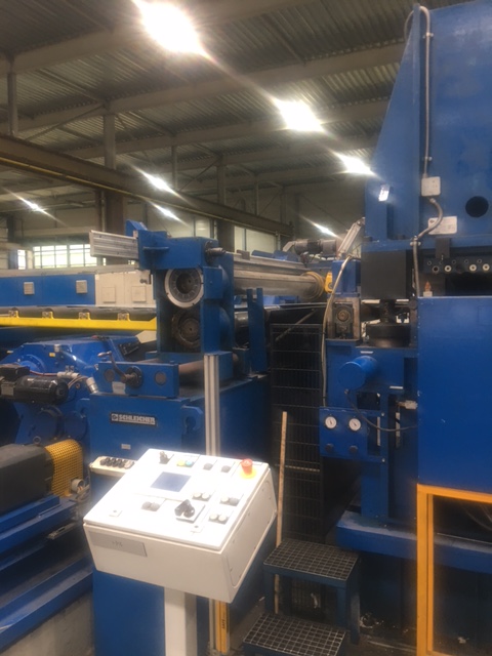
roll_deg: +1.7
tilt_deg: -0.3
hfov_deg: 48.2
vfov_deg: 61.7
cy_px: 328
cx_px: 246
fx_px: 550
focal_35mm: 29
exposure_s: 1/17
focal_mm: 4.15
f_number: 2.2
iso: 50
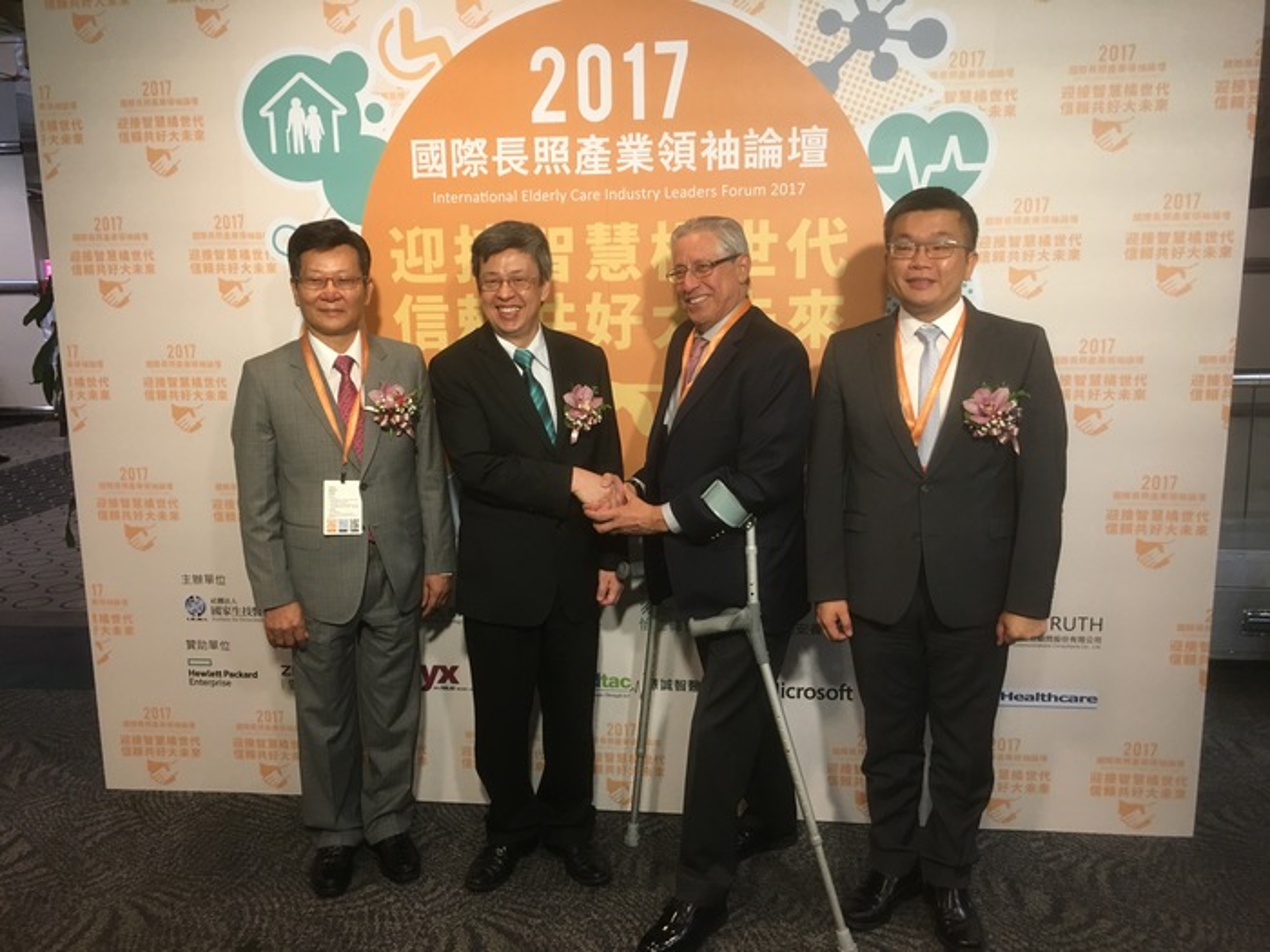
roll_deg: +0.6
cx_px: 635
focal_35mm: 29
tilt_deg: -9.7
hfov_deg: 61.7
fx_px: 1064
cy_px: 476
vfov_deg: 48.2
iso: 100
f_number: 2.2
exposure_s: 1/30
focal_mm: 4.15
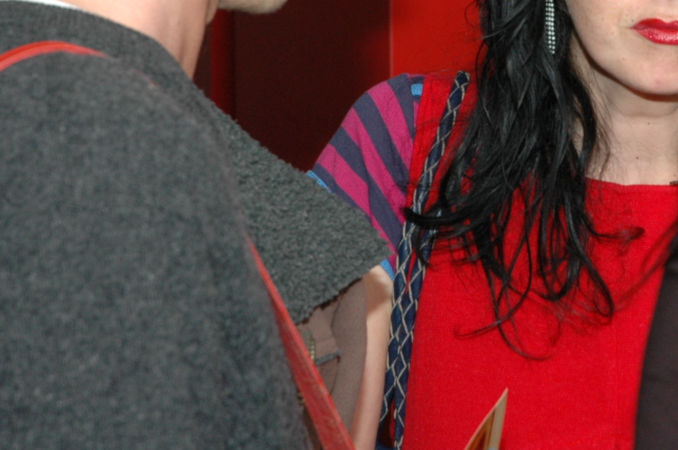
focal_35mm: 174
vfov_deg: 7.8
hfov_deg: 11.7
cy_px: -48
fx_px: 3273
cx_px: 623
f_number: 5
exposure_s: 1/60
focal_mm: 52
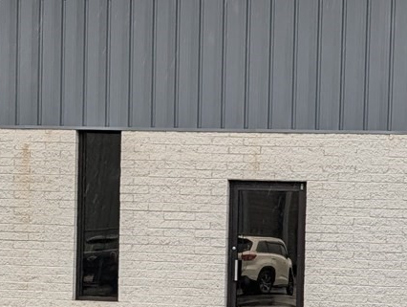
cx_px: 427
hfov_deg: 16.7
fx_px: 1354
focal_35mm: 115
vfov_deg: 12.8
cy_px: 306
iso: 25
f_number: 1.68
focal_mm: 6.9
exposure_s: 1/301
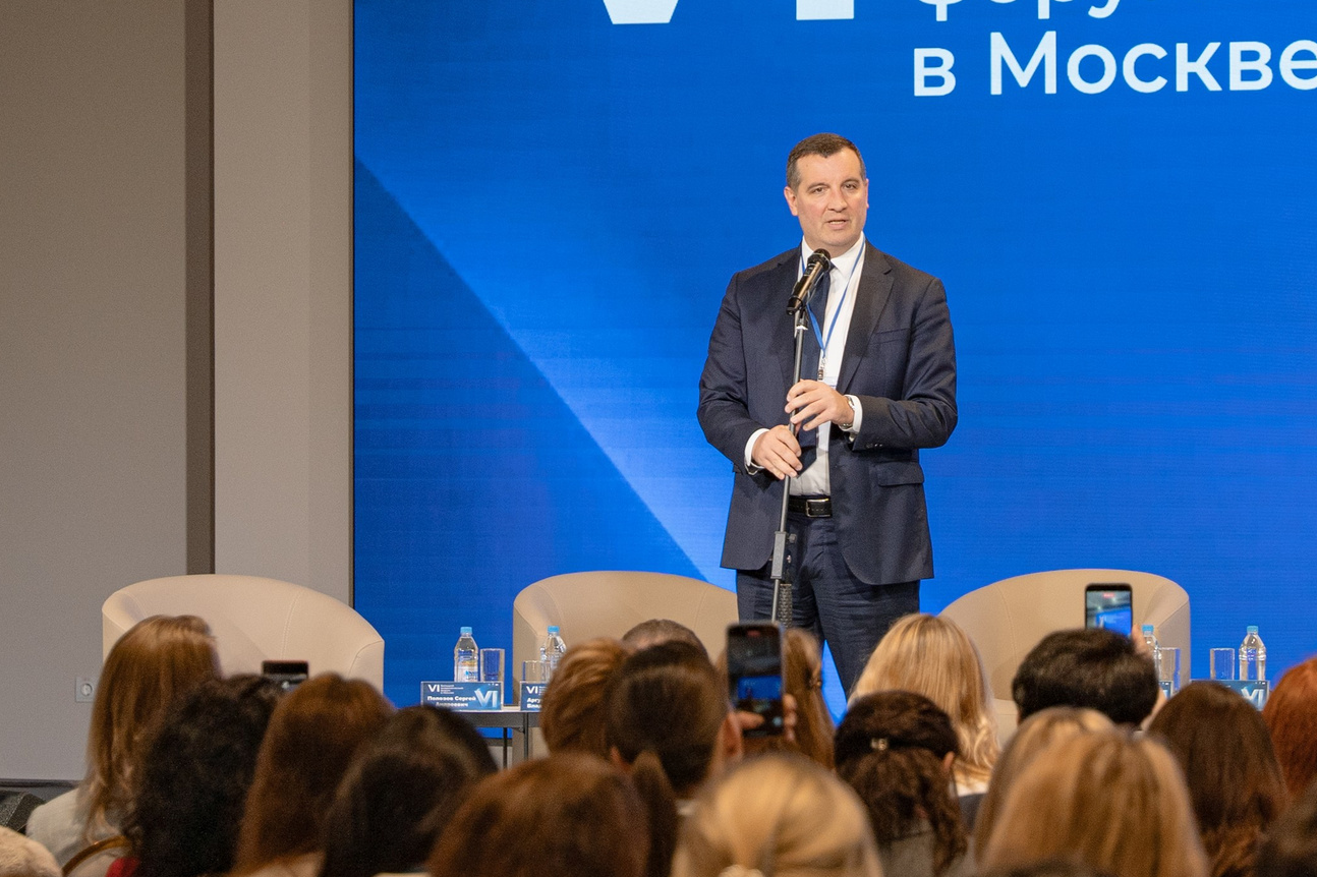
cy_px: 227
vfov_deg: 7.7
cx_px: 922
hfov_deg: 11.6
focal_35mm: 177
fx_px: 6473
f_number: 3.2
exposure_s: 1/250
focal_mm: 70
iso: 400
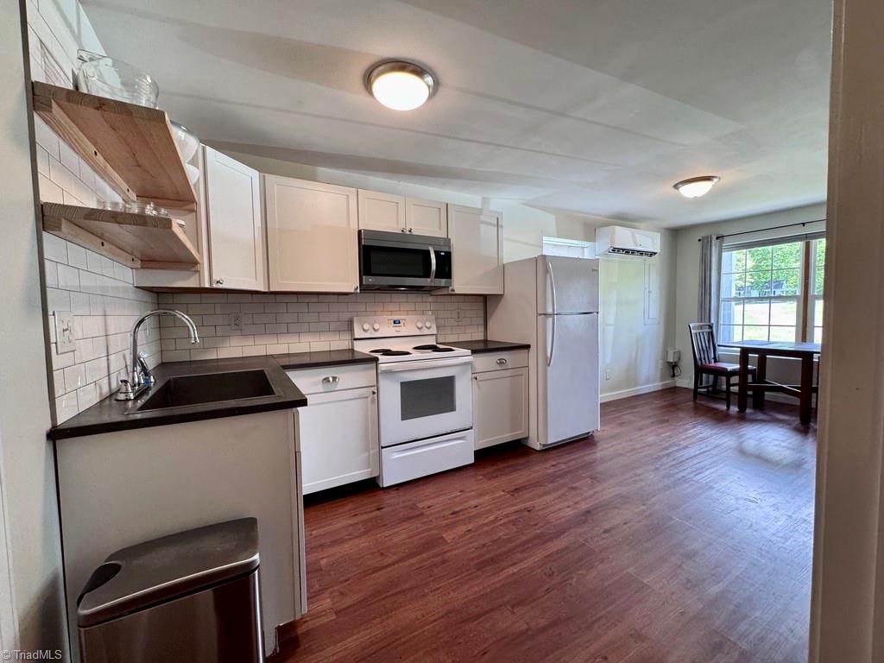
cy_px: 332
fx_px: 358
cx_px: 442
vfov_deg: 85.7
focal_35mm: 14
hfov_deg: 102.1
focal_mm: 2.22
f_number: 2.2
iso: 250
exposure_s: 1/120
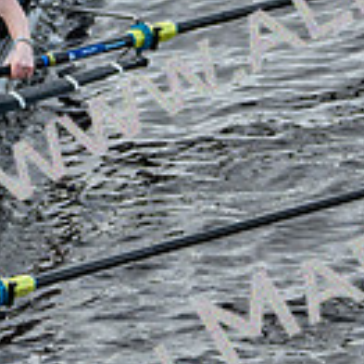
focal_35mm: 812
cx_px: -220
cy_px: 249
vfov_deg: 2.2
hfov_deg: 2.2
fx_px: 9660
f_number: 5.6
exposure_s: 1/1250
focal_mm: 216
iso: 1000
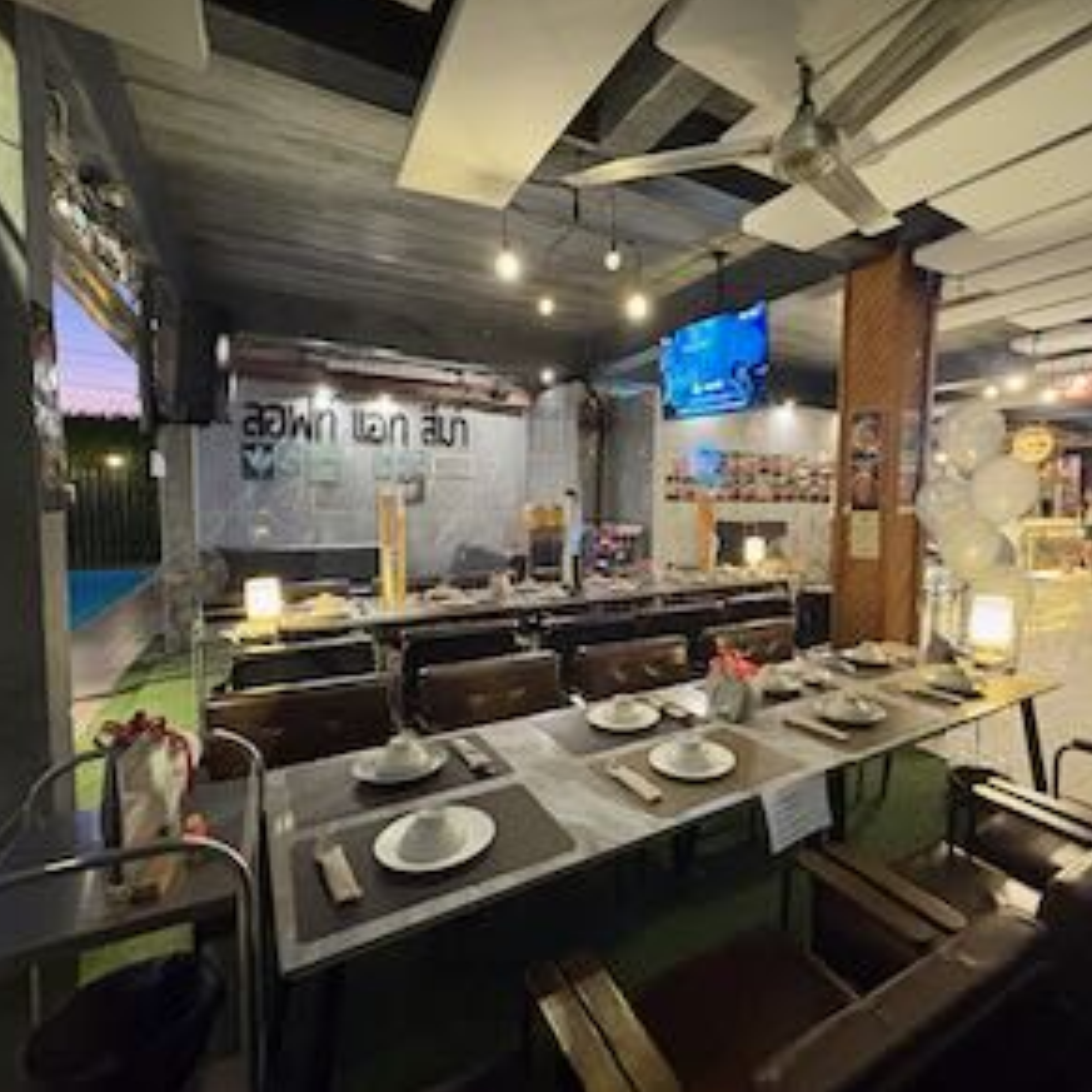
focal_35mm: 17
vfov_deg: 84.0
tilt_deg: -2.8
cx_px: 645
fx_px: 607
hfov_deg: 83.1
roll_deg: +0.5
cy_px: 533
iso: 1600
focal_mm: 2.22
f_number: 2.2
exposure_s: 1/25
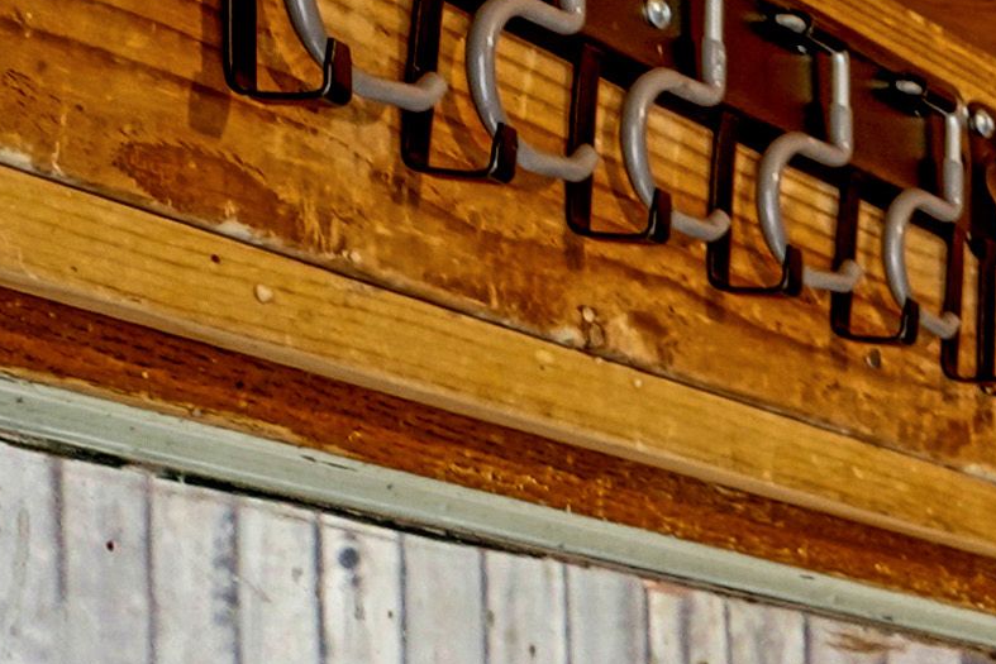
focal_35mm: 107
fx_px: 2961
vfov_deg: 12.2
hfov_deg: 9.9
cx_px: 3382
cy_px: 1002
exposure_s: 1/125
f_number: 8
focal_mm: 14
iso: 400
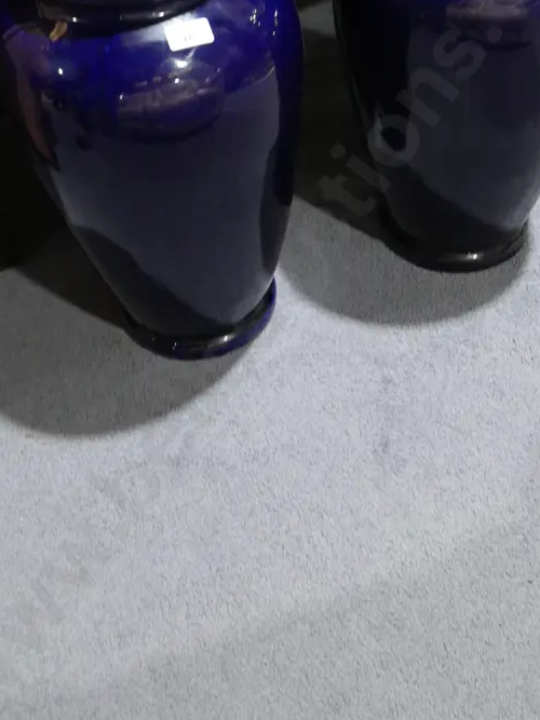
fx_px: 895
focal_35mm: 43
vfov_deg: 43.5
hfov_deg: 33.6
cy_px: 269
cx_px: 296
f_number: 4.5
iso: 1000
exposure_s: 1/60
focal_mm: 14
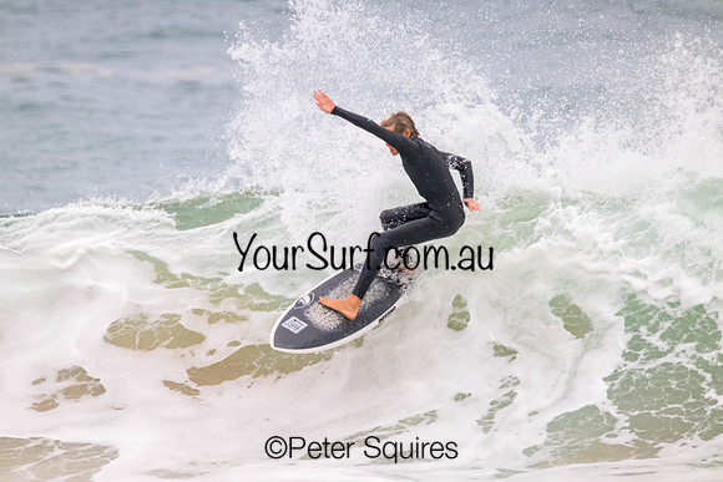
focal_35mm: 800
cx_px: 362
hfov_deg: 2.6
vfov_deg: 1.7
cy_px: 241
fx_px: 16070
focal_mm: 800
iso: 1400
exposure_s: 1/2000
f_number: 11
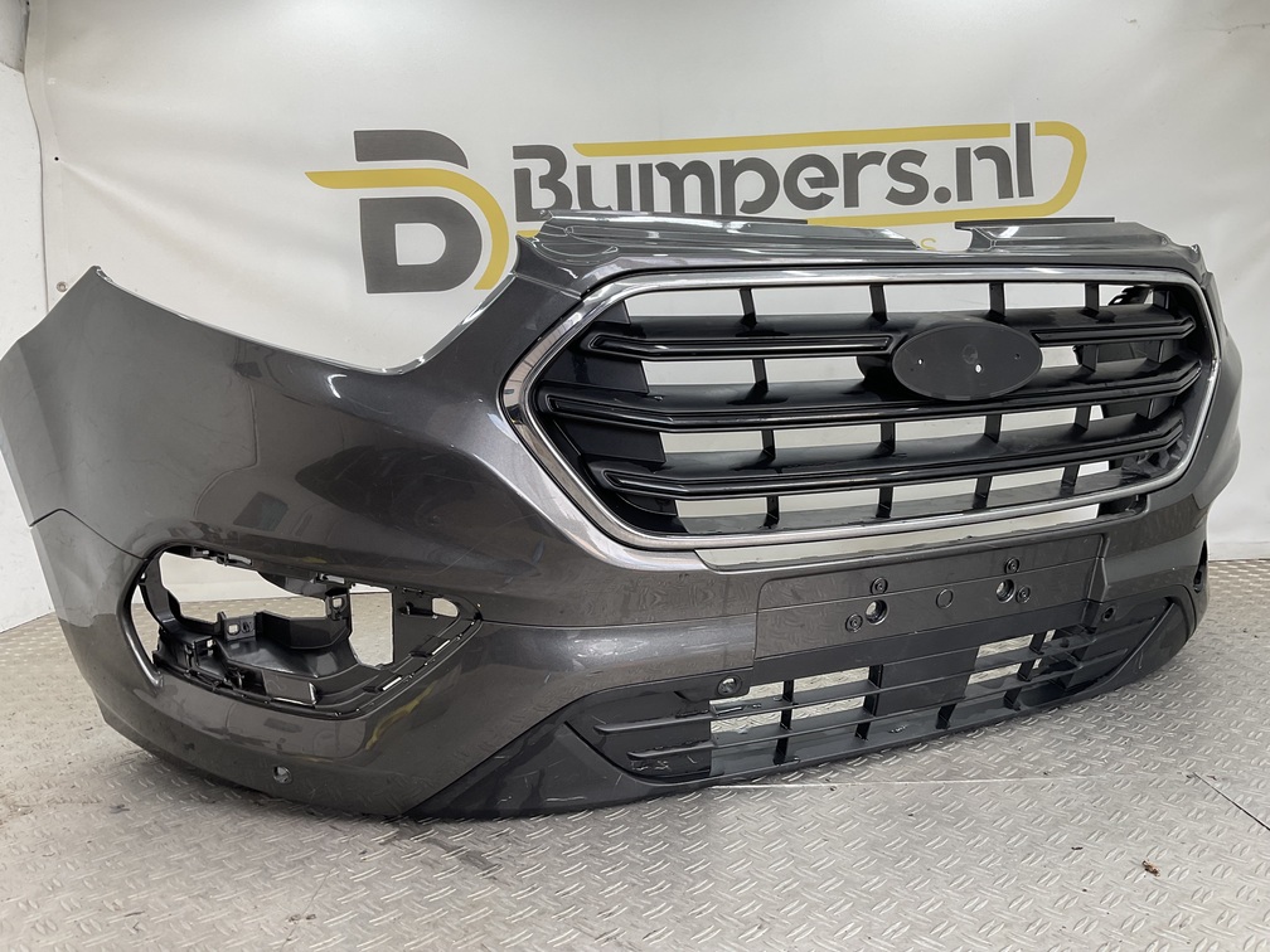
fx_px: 1064
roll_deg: +1.6
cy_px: 476
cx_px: 635
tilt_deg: -6.0
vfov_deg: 48.2
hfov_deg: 61.7
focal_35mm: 29
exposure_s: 1/100
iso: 20
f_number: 1.8
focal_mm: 3
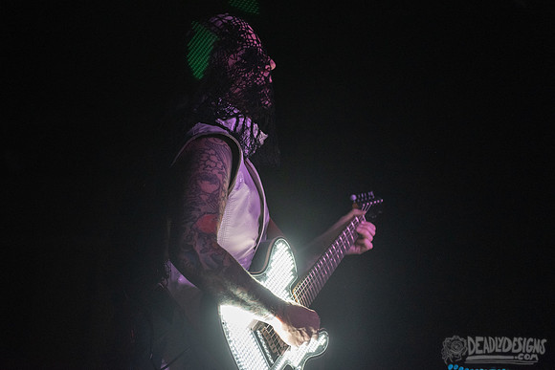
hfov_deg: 25.3
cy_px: 162
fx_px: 1236
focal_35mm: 80
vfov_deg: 17.0
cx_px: 237
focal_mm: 70
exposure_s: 1/200
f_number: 3.5
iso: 2000
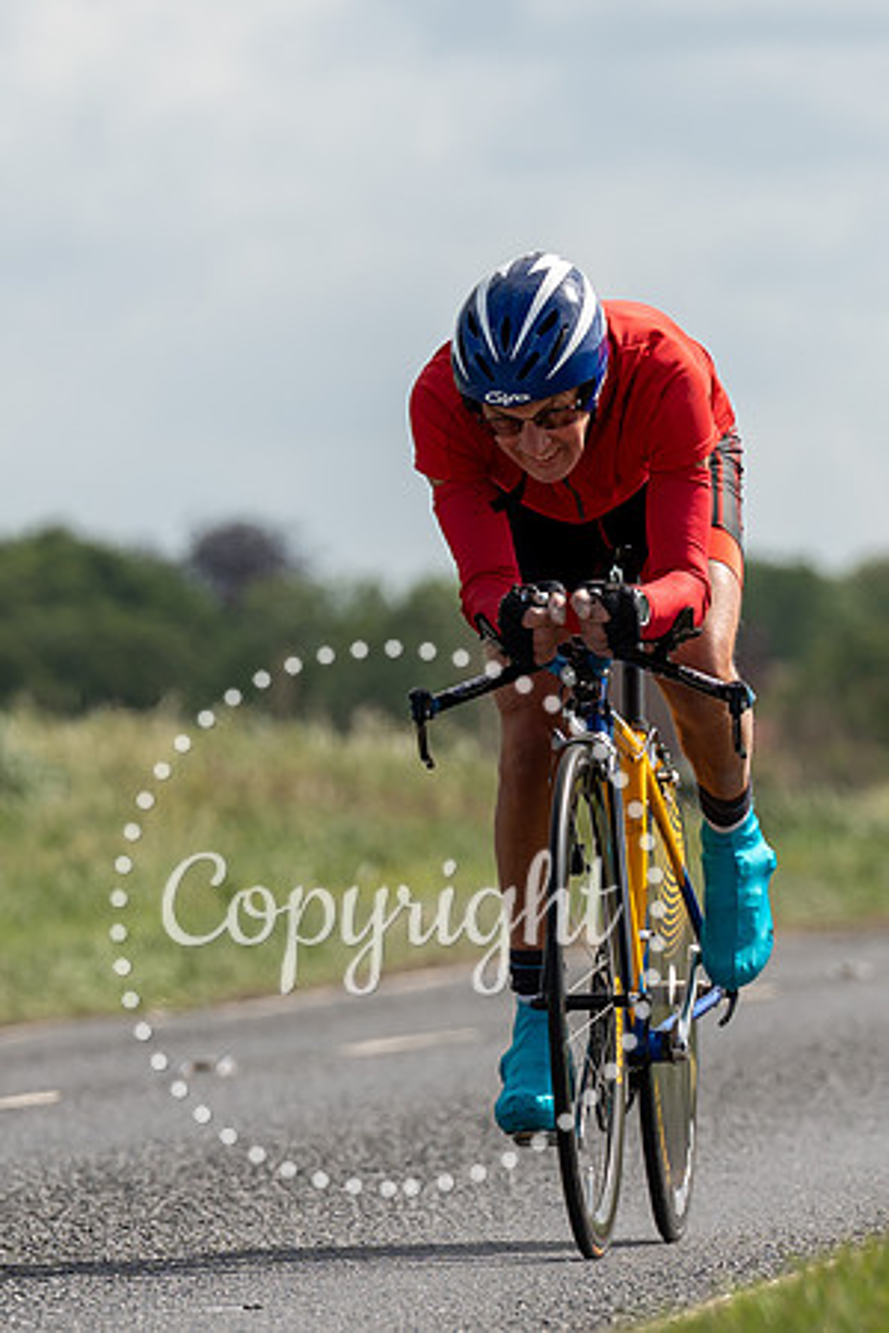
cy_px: 614
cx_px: 639
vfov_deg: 4.0
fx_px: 19031
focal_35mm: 514
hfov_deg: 2.7
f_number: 4.5
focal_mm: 188
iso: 100
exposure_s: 1/1000
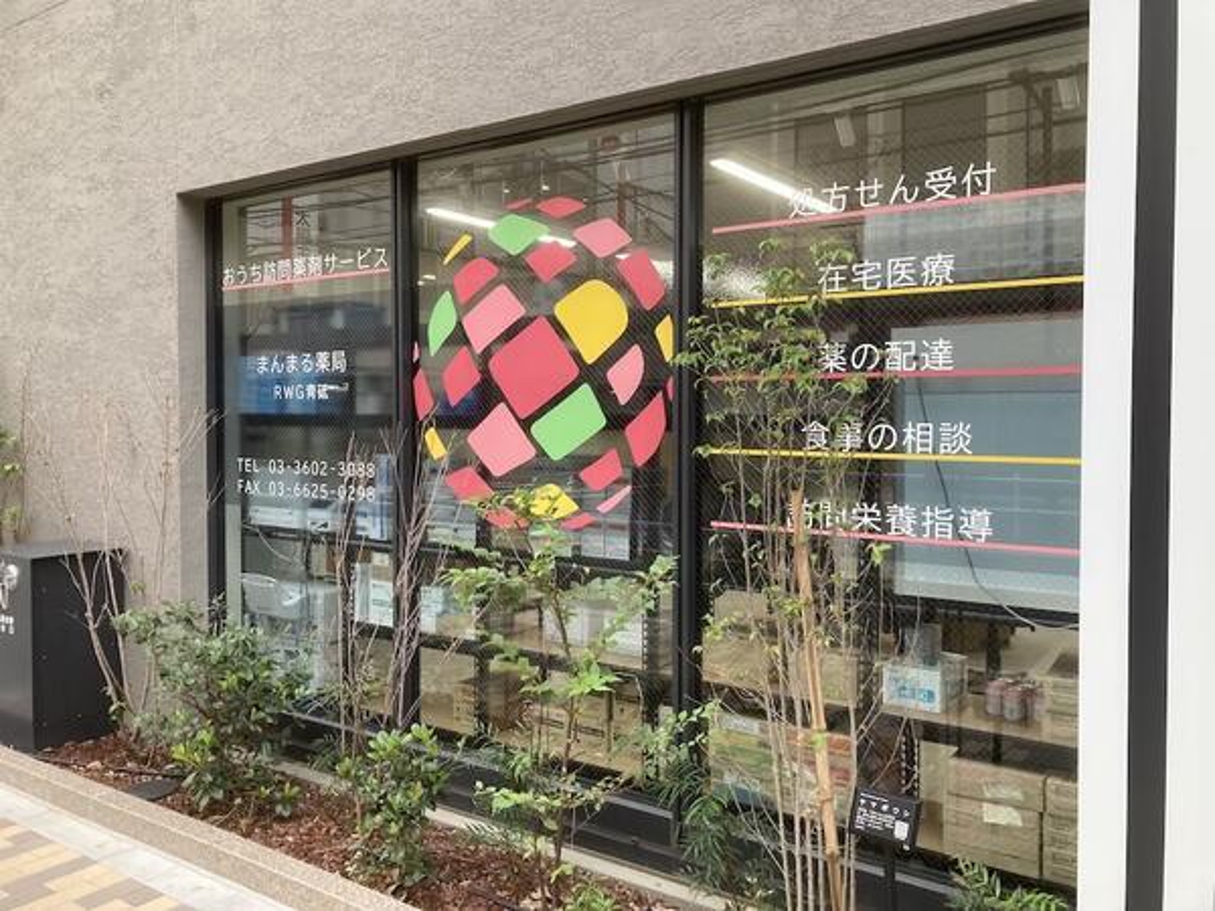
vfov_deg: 49.7
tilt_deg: -2.0
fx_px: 983
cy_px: 456
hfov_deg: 63.4
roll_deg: -0.9
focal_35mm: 28
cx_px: 608
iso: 80
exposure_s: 1/121
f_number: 1.8
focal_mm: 3.99
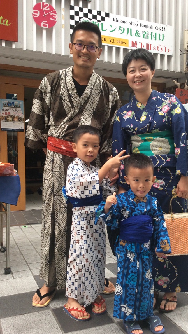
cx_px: 111
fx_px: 310
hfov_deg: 33.6
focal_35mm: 35
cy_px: 167
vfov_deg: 56.6
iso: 40
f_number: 2.4
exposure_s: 1/120
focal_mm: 3.3
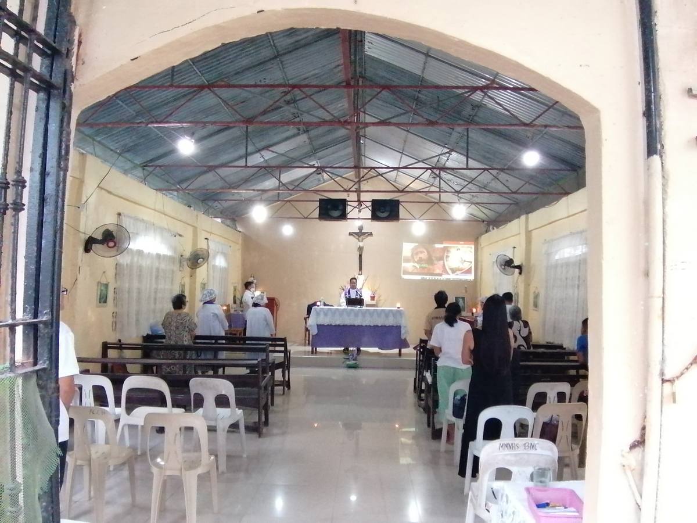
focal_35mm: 25
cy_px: 262
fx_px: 503
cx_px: 348
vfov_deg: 54.9
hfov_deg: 69.4
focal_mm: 2.84
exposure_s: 1/20
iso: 640
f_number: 2.4
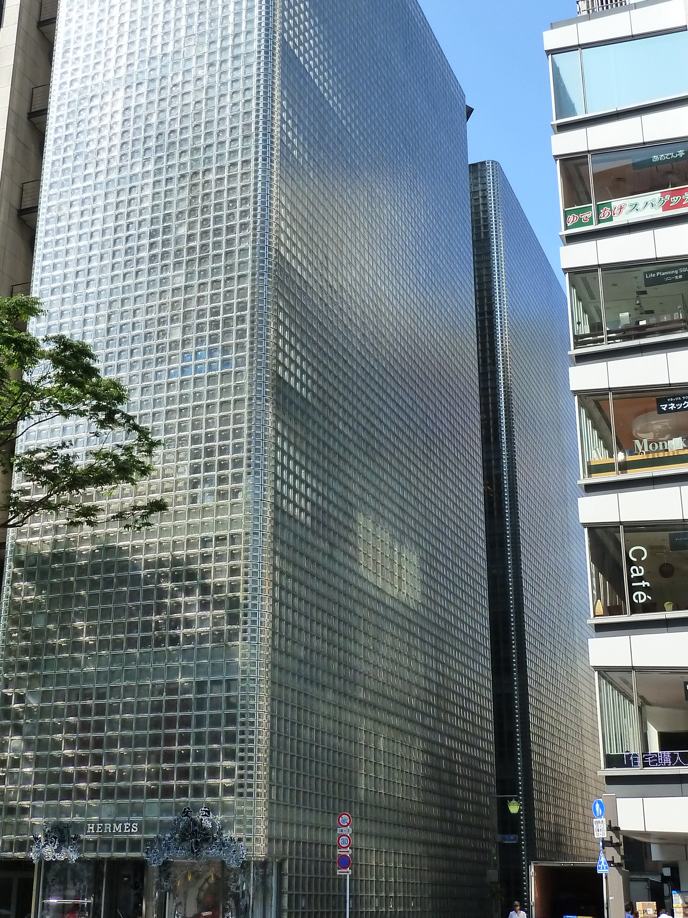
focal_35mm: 46
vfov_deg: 41.2
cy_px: 420
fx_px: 1219
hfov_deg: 31.5
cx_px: 310
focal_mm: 5.3
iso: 125
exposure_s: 1/400
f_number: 4
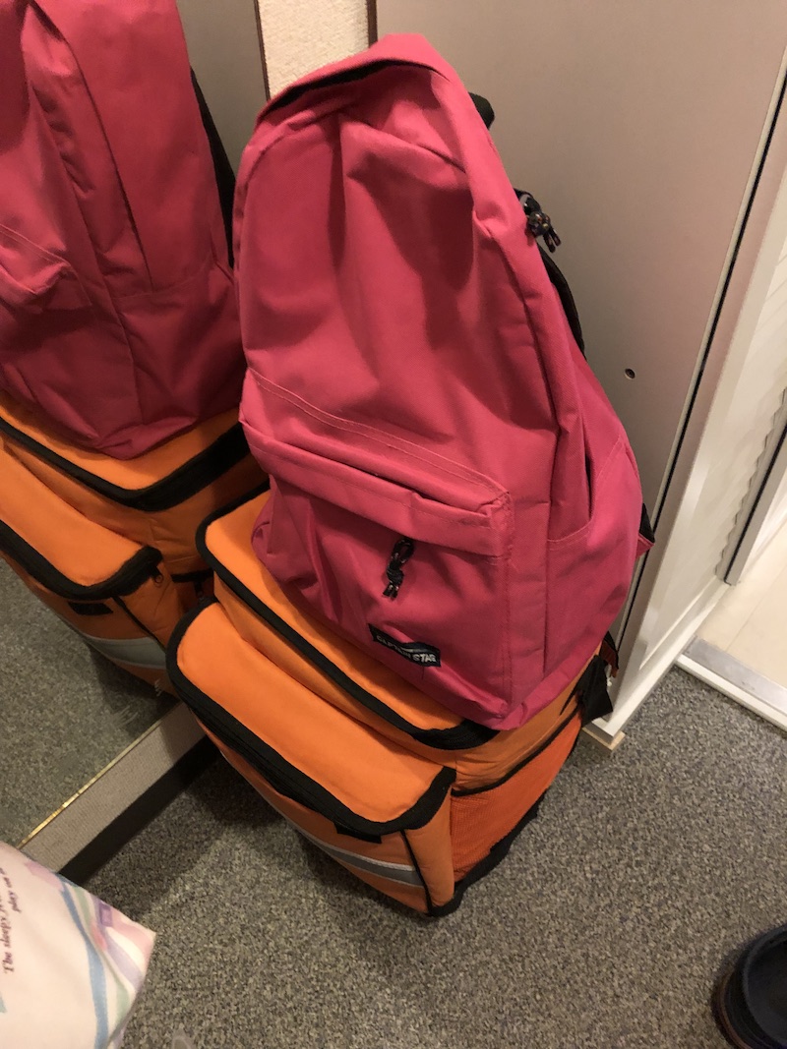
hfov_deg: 49.7
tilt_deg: -48.5
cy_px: 524
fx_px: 849
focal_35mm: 28
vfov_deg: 63.4
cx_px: 394
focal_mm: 4
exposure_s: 1/4
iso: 125
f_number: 1.8
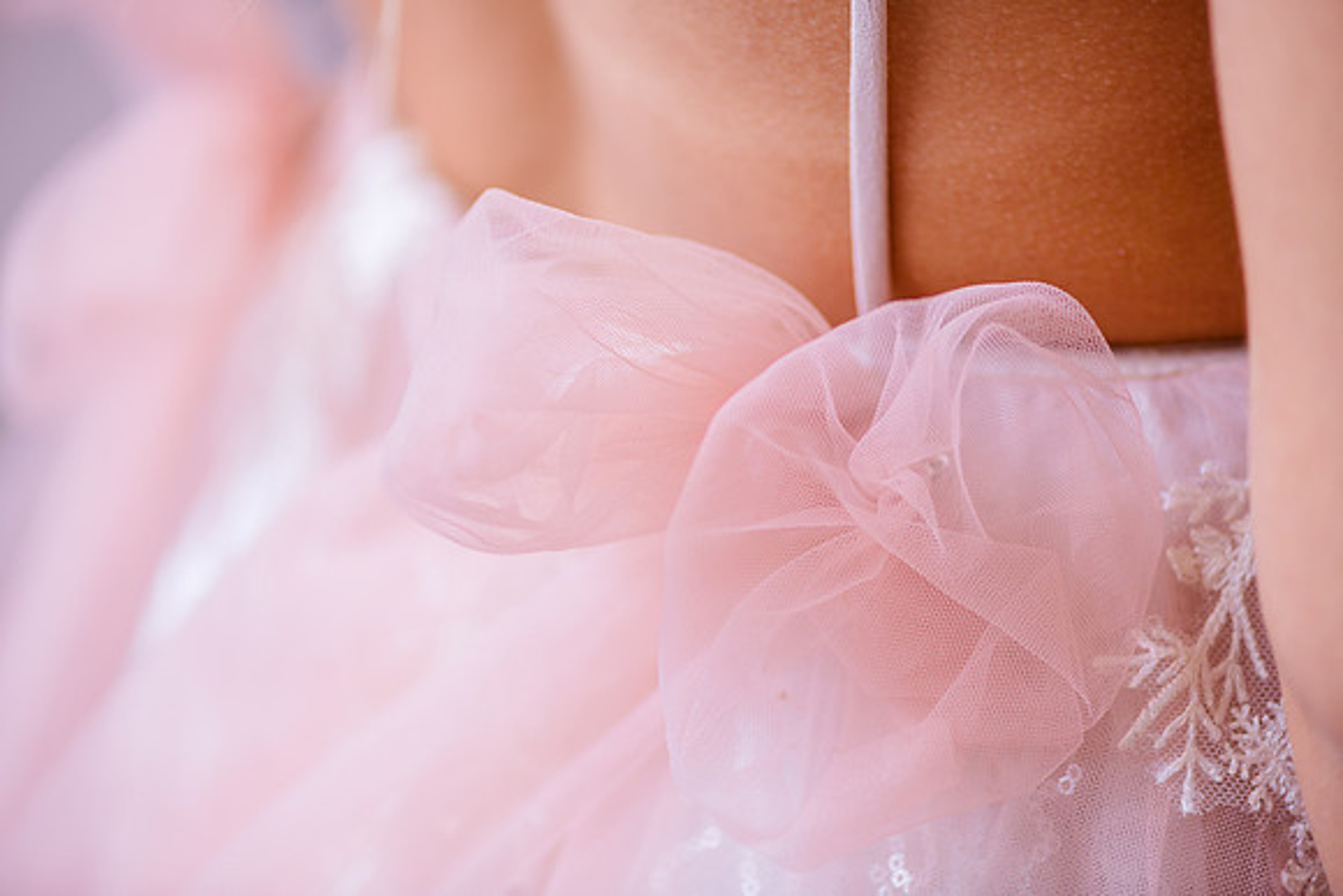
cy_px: 448
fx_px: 3918
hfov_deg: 19.5
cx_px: 672
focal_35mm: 105
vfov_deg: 13.0
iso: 200
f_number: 3
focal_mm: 105
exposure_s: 1/200
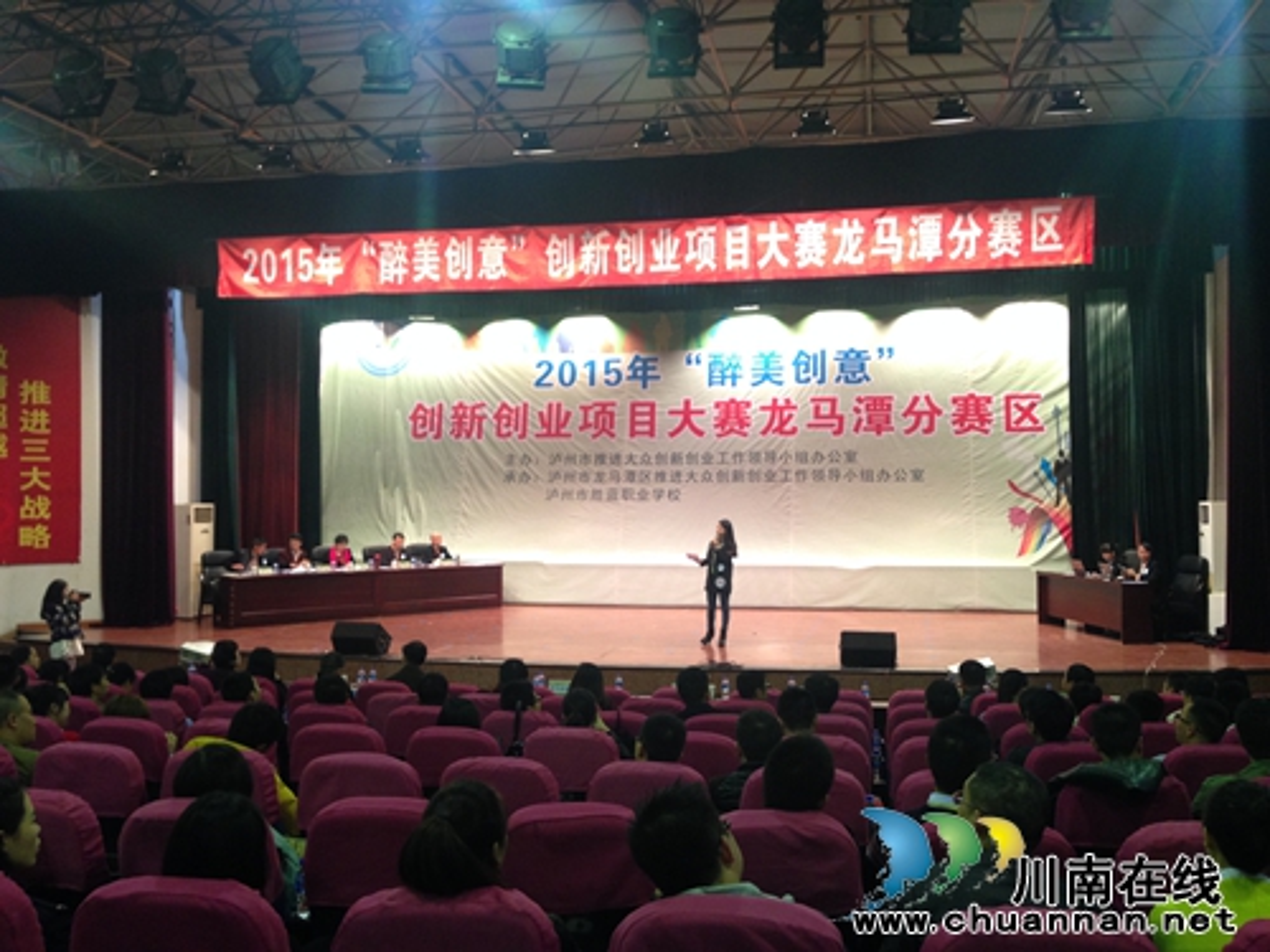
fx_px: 1211
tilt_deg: +0.4
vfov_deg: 42.9
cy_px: 476
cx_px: 635
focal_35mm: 33
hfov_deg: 55.4
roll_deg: +0.1
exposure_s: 1/20
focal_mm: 4.12
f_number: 2.4
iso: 125
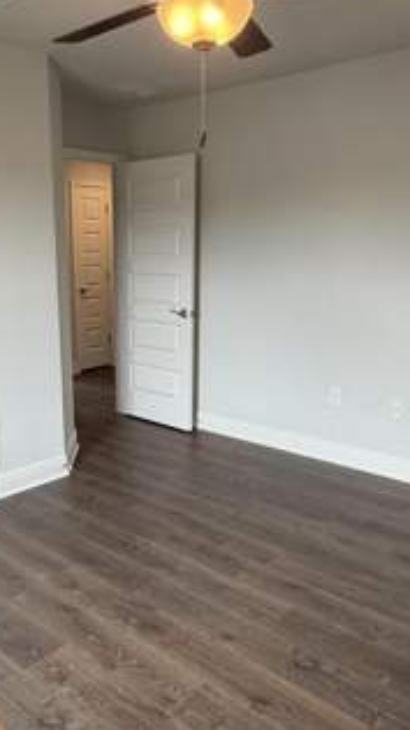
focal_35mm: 31
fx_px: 600
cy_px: 385
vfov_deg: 62.6
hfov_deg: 37.5
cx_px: 155
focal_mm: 2.22
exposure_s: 1/120
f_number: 2.2
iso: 200
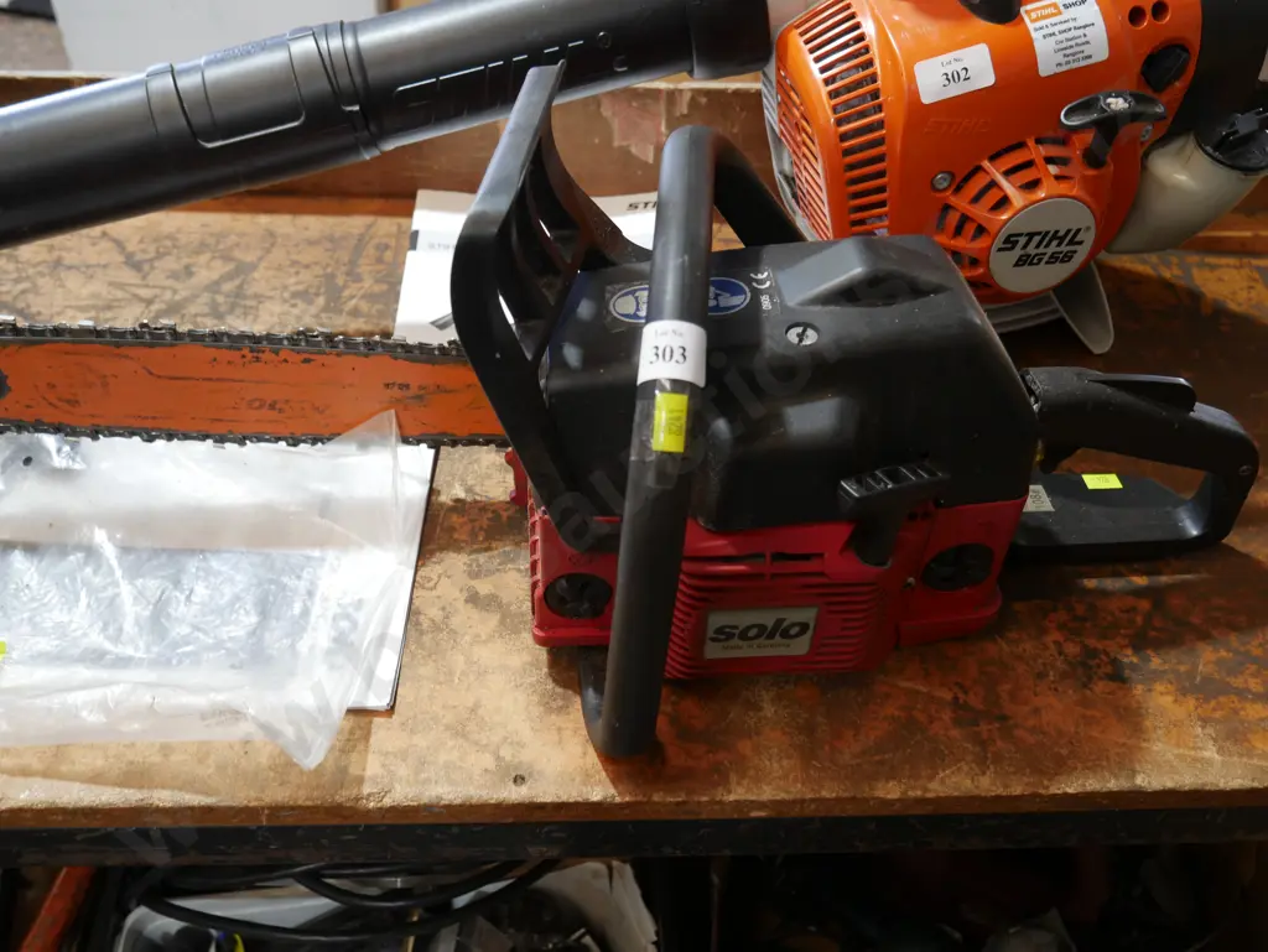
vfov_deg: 44.2
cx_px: 634
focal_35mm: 32
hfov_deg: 56.8
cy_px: 476
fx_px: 1173
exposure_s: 1/60
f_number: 3.6
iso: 400
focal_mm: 16
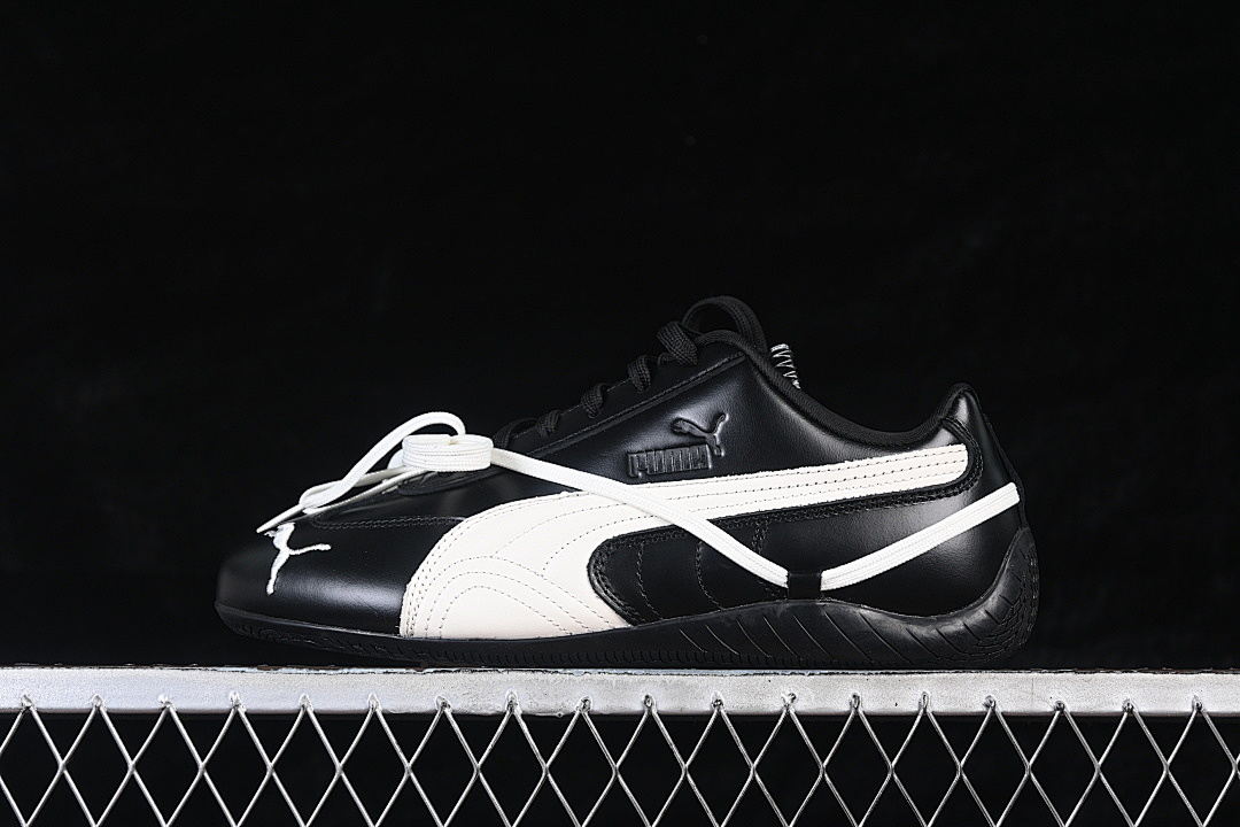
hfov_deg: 27.0
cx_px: 620
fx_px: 2583
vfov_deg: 18.2
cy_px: 414
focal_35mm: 75
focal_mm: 50
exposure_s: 1/60
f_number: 6.3
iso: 160
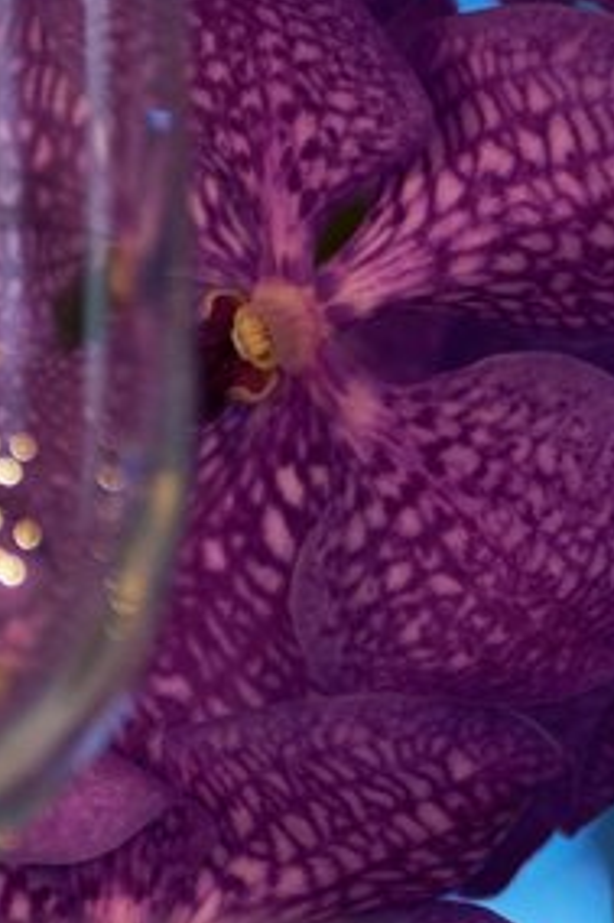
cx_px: 276
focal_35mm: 862
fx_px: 22078
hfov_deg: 1.6
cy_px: -127
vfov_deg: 2.4
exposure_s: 1/200
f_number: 2.8
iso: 500
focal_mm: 136
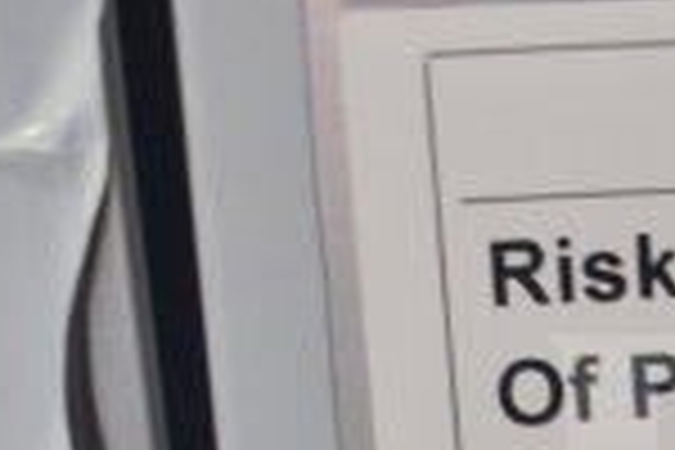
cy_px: 691
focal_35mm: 159
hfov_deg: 12.4
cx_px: 950
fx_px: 2981
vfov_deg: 8.4
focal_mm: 26
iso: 640
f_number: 4
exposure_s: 1/40
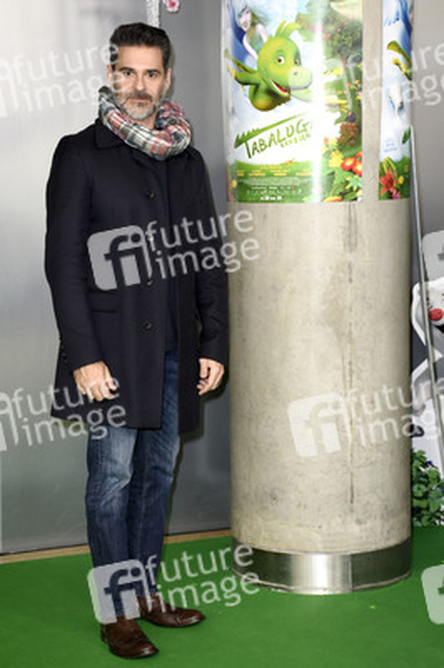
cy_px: 334
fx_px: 1557
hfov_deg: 16.2
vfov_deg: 24.2
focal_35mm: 84
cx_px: 222
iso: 500
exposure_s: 1/125
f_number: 5.6
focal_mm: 56
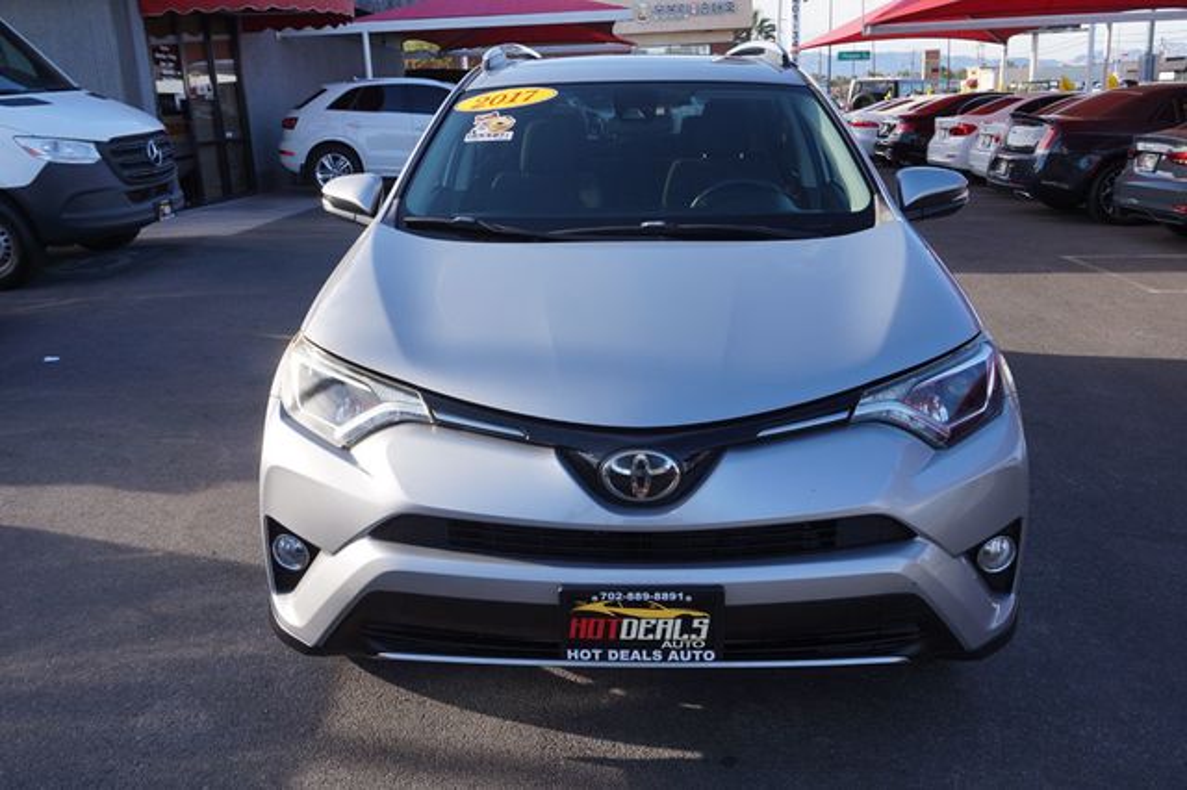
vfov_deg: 41.7
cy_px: 395
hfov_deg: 59.5
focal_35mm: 32
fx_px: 1038
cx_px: 594
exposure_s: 1/100
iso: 100
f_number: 8
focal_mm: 21
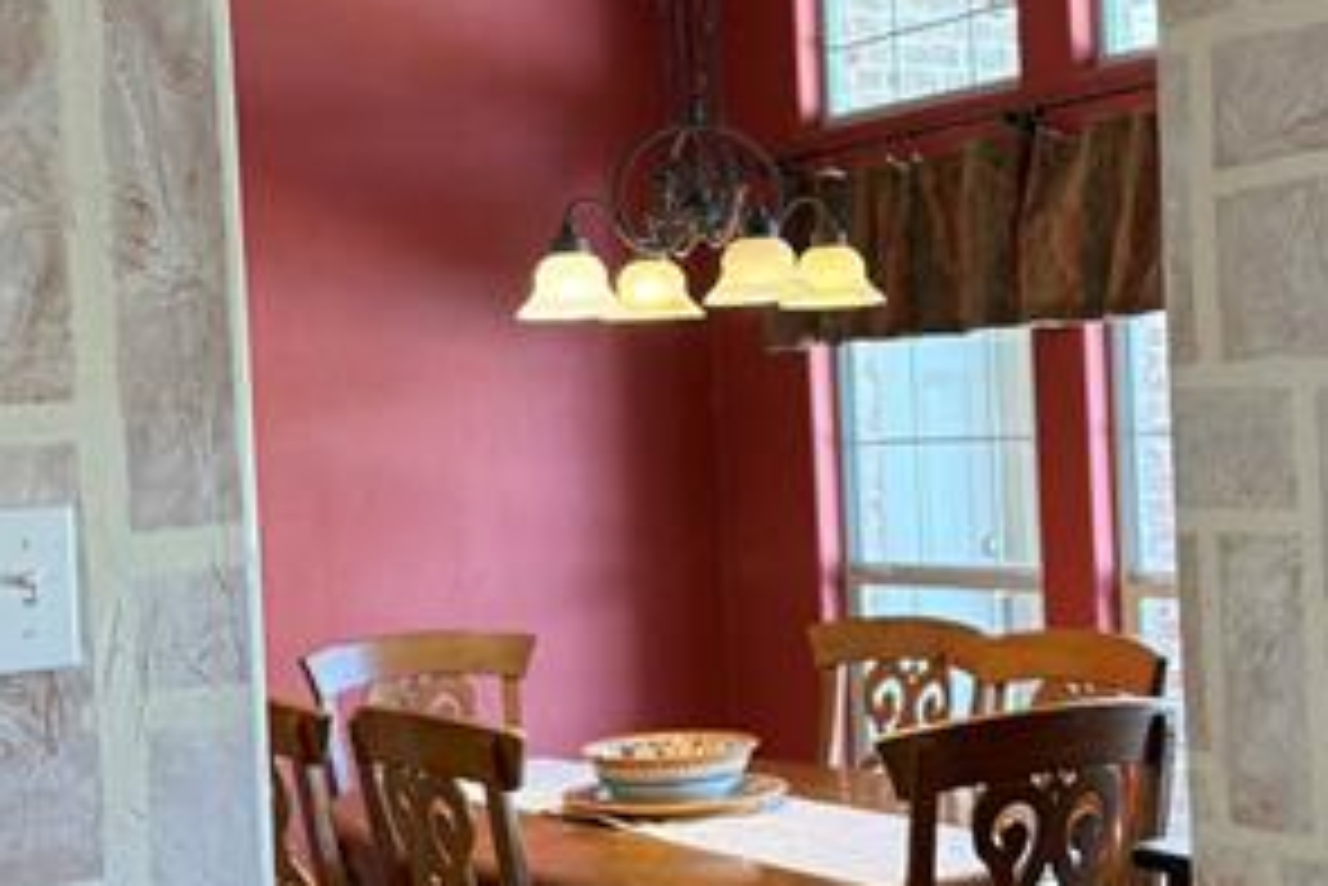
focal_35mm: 65
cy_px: 454
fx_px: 2399
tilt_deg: +0.4
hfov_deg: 30.9
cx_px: 707
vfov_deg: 20.9
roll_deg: +2.2
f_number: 1.78
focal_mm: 6.76
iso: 200
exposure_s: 1/120
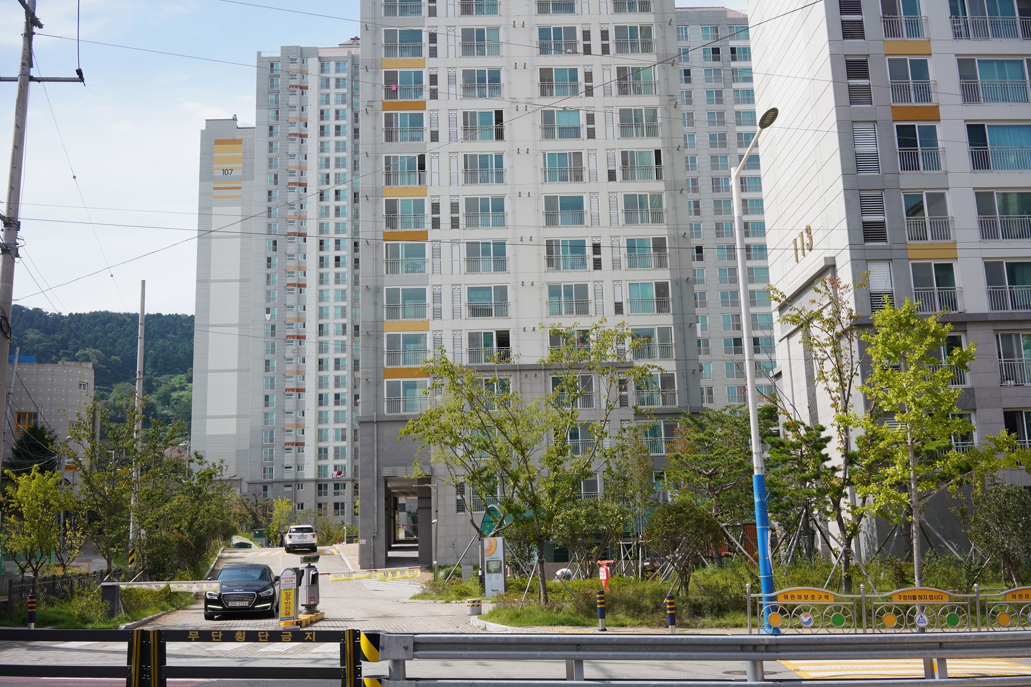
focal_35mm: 35
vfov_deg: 37.9
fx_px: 1002
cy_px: 344
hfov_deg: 54.4
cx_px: 516
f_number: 10
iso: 100
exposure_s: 1/100
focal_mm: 35
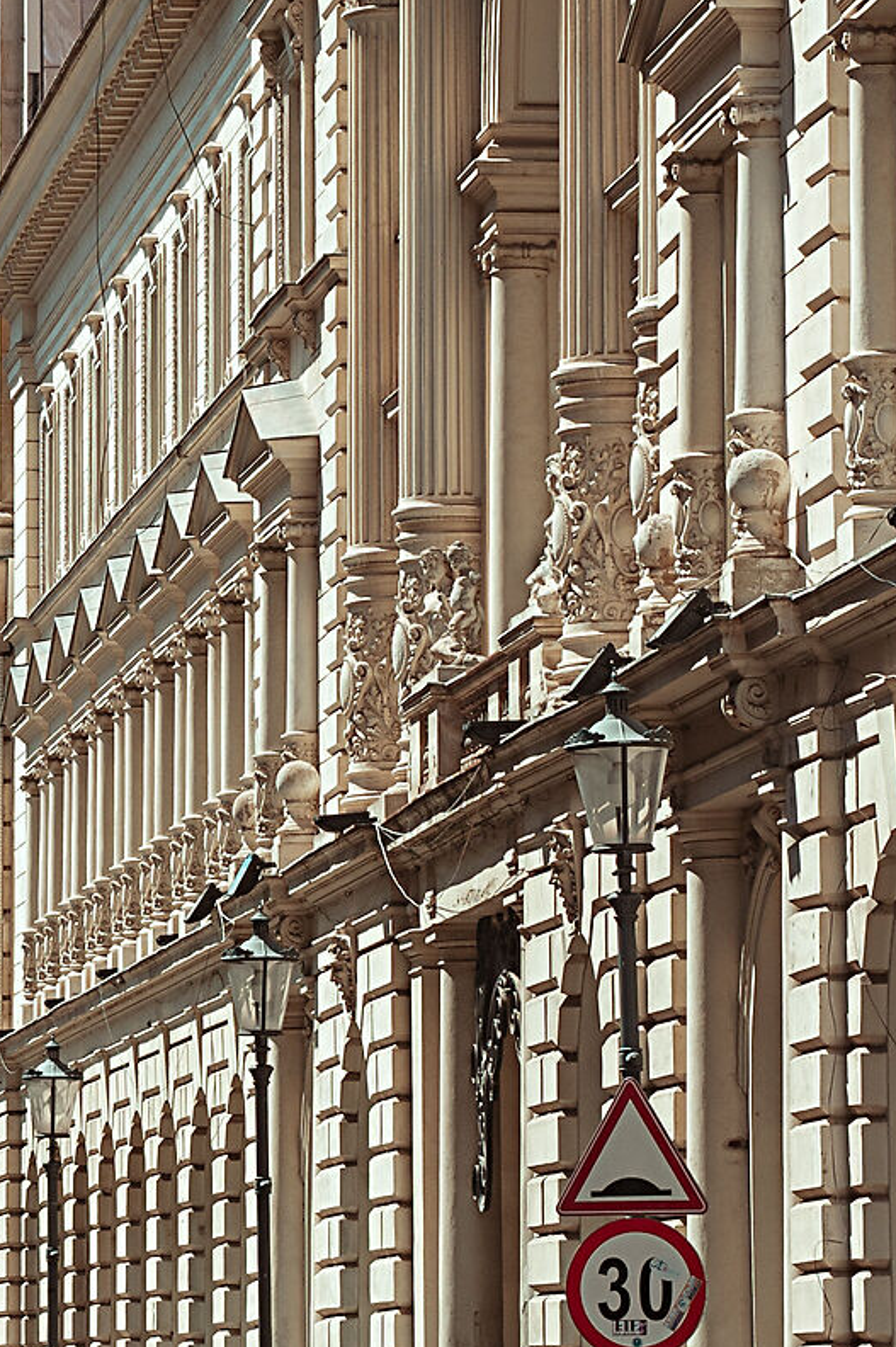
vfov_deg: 9.7
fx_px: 7924
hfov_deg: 6.5
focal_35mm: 212
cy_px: 335
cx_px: 259
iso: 200
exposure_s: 1/400
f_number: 9
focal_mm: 70
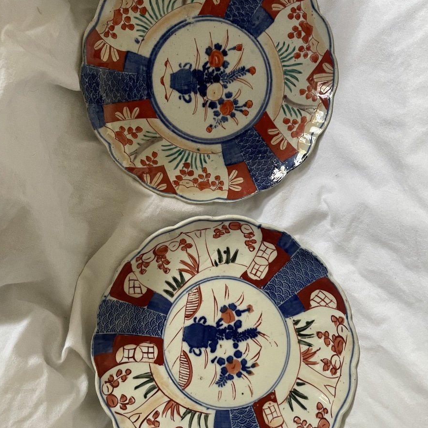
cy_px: 202
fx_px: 434
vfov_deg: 52.5
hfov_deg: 52.5
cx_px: 214
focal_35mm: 31
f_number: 1.6
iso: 250
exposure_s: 1/60
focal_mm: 4.2
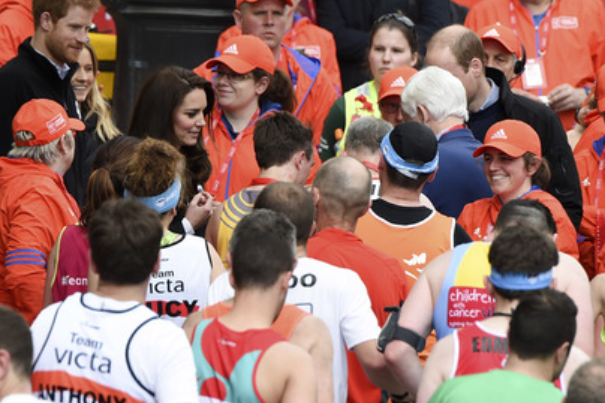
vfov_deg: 3.1
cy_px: 195
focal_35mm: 446
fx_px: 7492
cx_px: 300
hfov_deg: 4.6
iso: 400
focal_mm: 400
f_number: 7.1
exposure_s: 1/400
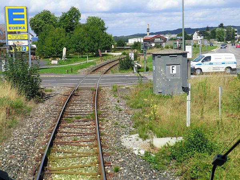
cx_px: 120
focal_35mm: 55
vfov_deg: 26.6
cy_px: 90
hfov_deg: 34.9
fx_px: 381
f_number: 4.2
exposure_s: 1/500
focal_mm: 9.8
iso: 80
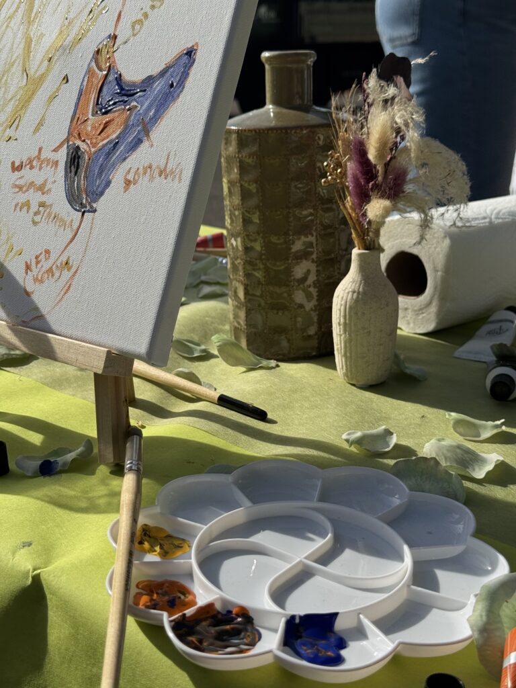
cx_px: 258
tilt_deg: -19.6
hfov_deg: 30.3
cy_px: 344
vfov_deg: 39.7
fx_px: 954
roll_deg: -3.1
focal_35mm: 48
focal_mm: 6.76
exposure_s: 1/7092
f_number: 1.78
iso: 80
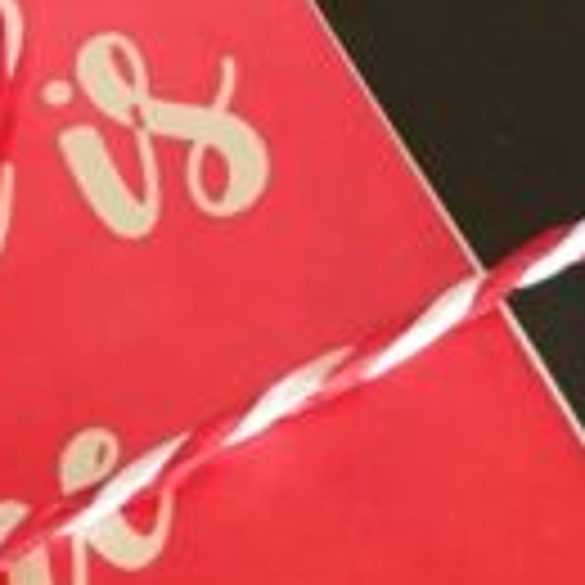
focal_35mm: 141
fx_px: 2696
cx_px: -72
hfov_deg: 12.2
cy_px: -112
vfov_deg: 12.1
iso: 100
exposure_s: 1/33.3
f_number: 2.2
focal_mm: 3.83
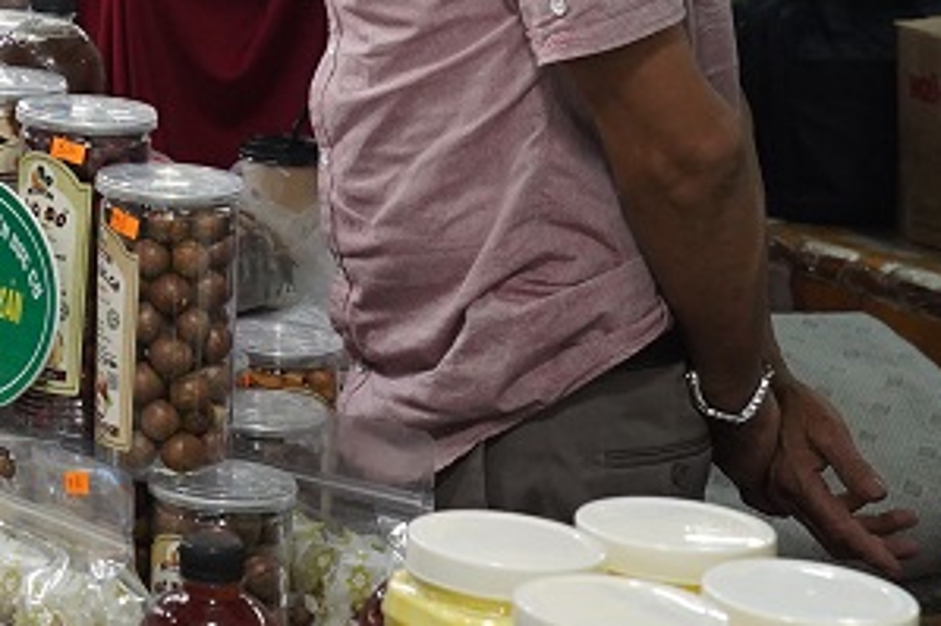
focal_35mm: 141
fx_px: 3683
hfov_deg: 13.8
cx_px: -390
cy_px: -384
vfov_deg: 9.4
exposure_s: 1/250
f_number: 6.3
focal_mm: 39
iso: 3200
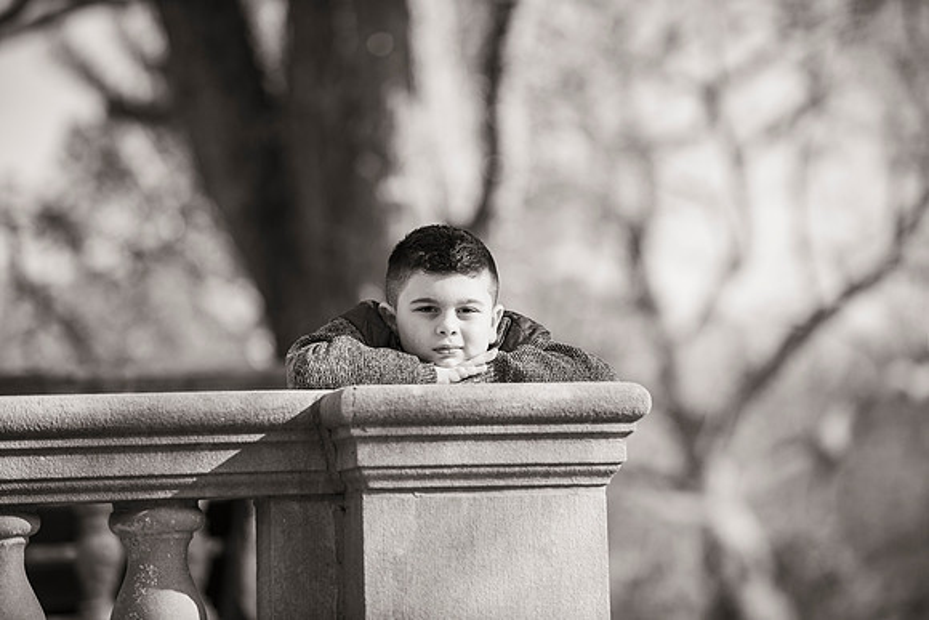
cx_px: 464
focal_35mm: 200
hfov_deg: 10.3
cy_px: 310
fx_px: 5162
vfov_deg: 6.9
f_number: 3.5
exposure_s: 1/2000
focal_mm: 200
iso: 400
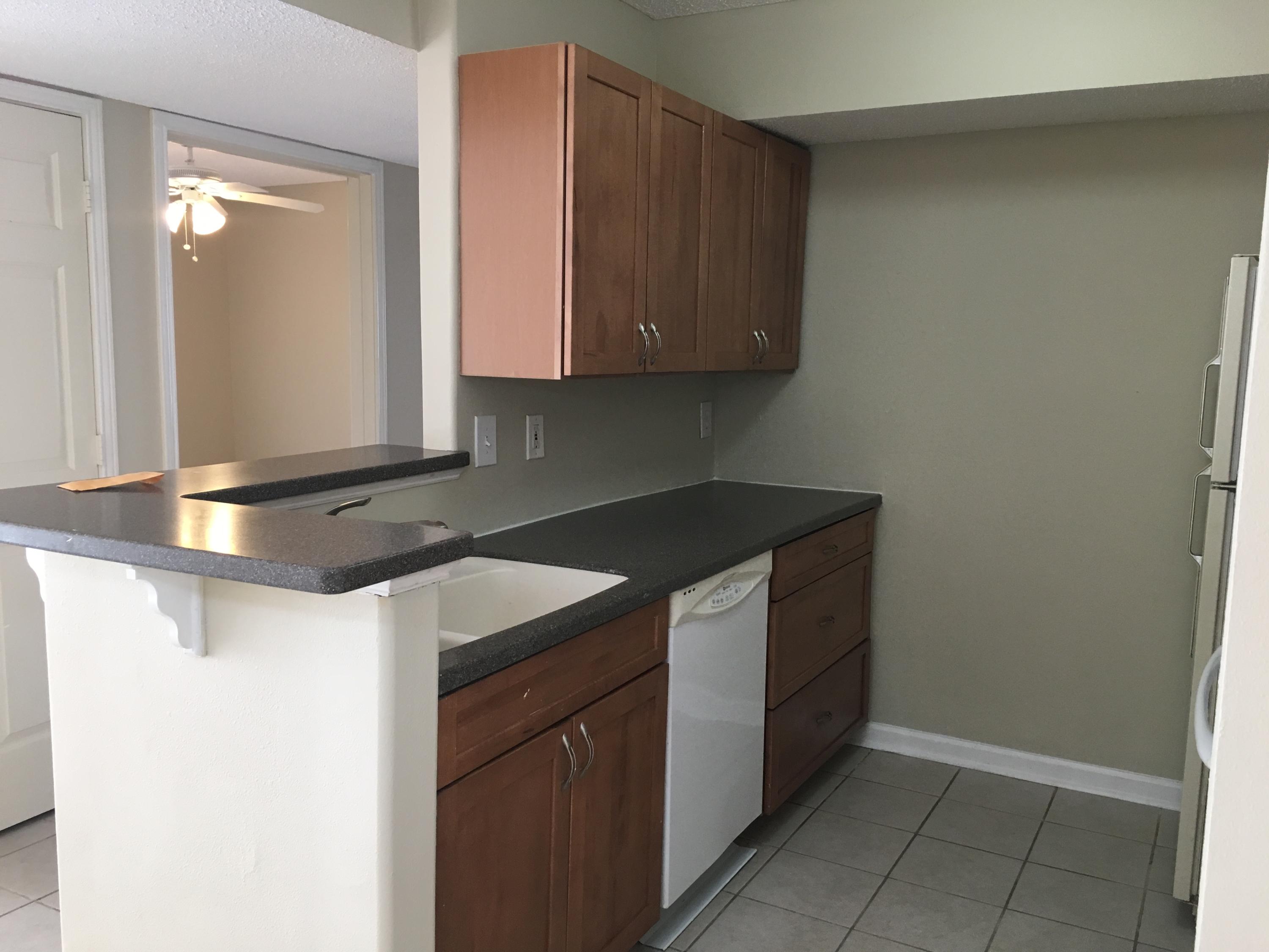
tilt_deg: -6.2
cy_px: 476
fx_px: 1063
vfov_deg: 48.2
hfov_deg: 61.7
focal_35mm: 29
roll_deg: -0.7
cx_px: 634
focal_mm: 4.15
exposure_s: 1/30
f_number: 2.2
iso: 40
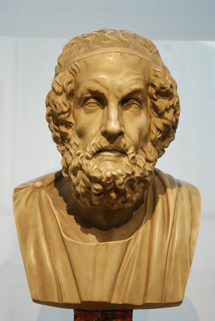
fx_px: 737
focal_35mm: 82
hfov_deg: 16.6
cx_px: 108
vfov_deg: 24.6
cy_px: 160
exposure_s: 1/100
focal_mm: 55
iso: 800
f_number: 5
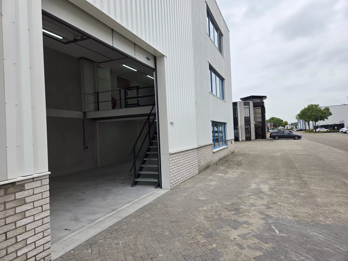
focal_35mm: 23
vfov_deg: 58.9
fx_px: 231
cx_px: 174
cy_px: 130
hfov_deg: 73.9
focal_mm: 5.4
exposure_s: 1/2621
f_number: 1.8
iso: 80
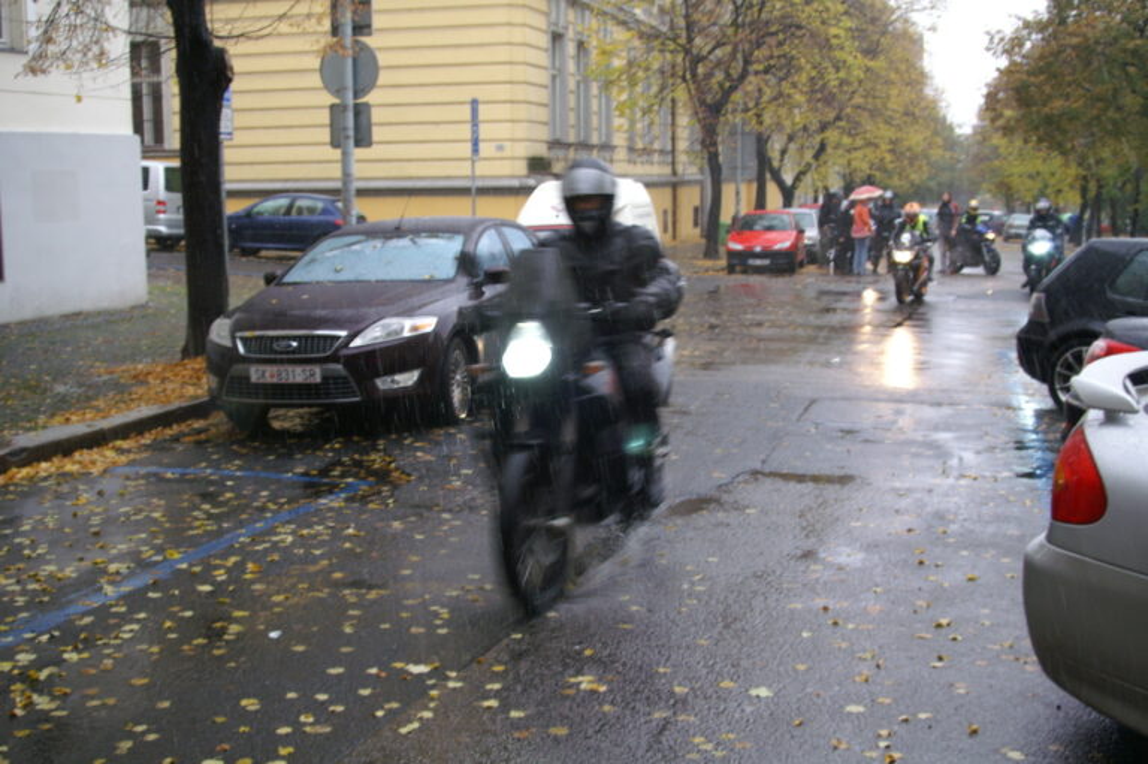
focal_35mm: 42
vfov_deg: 31.9
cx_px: 574
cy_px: 382
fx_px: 1338
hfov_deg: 46.4
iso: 400
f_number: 5.6
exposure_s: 1/50
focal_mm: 28
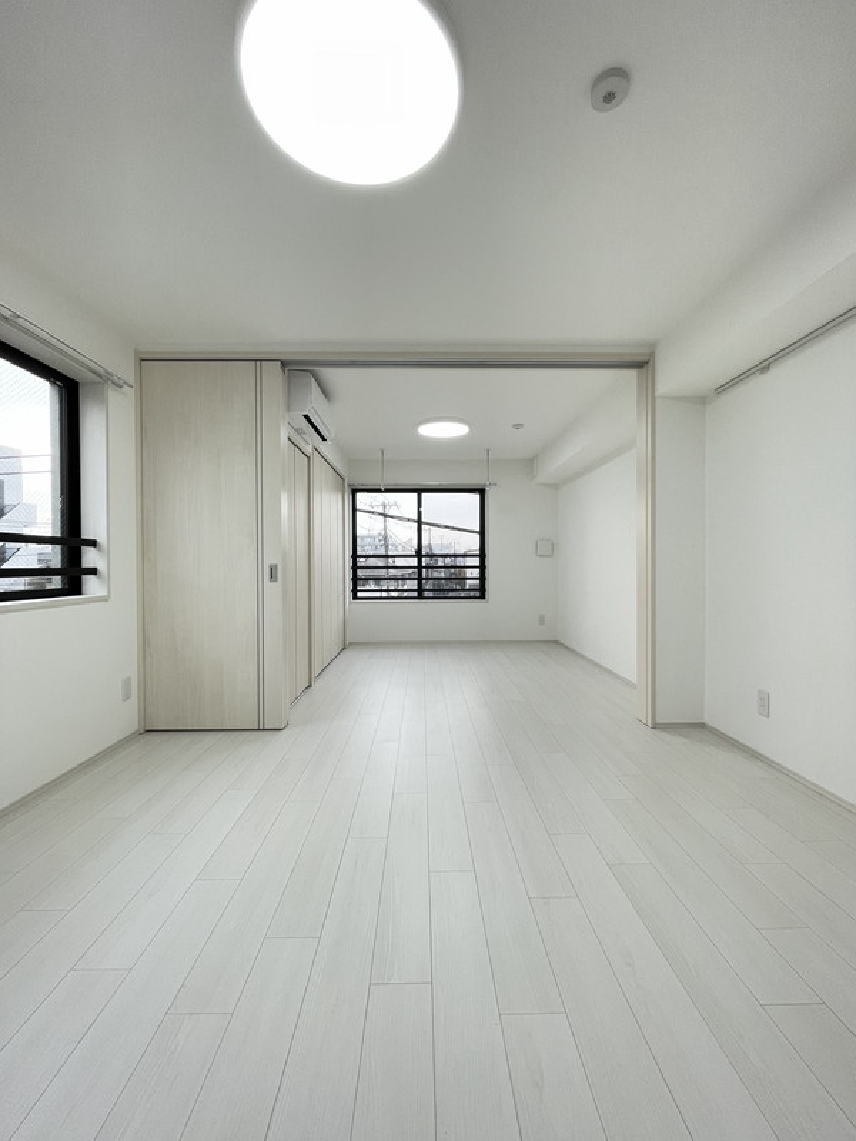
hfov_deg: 85.7
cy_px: 570
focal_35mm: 14
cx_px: 428
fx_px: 462
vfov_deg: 102.1
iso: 80
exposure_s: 1/99
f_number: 2.4
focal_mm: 1.55
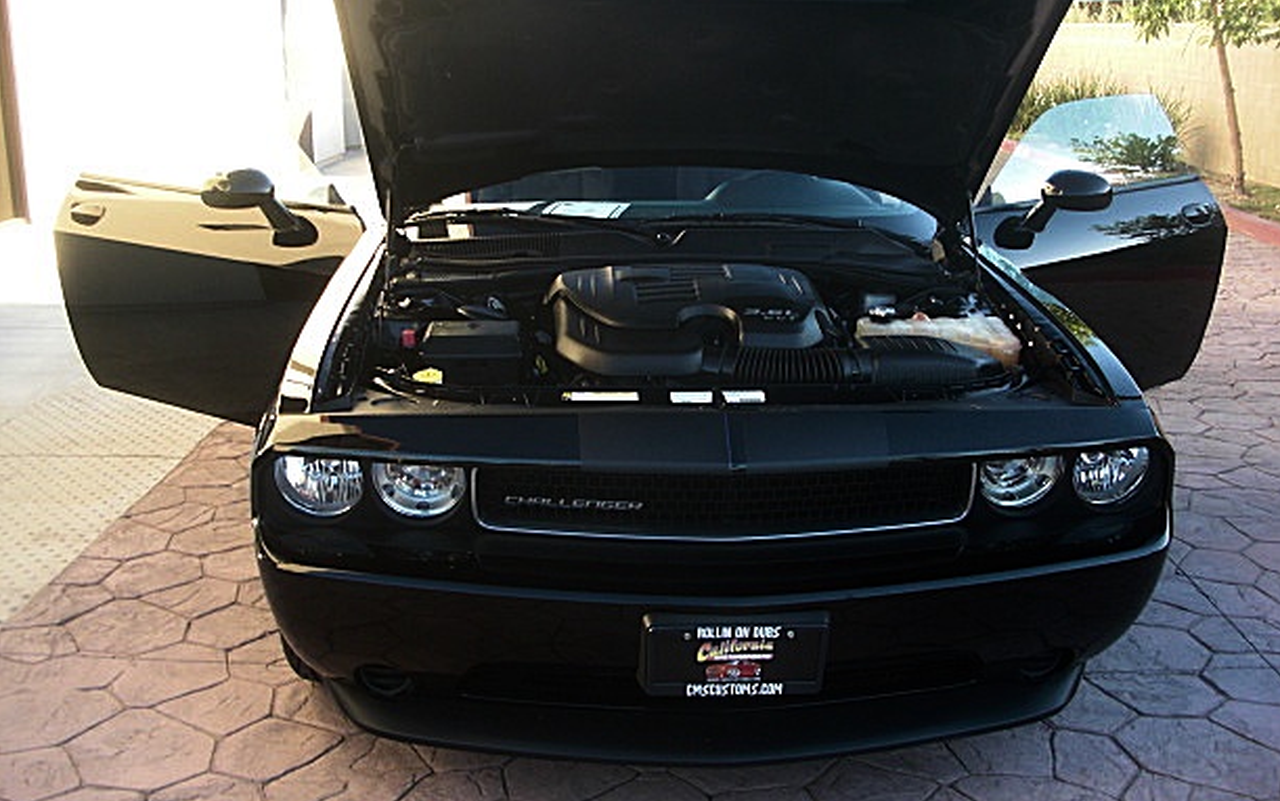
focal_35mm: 40
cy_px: 367
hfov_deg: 49.3
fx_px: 1395
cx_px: 668
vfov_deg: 32.0
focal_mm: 6.3
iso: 100
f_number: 2.8
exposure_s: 1/100
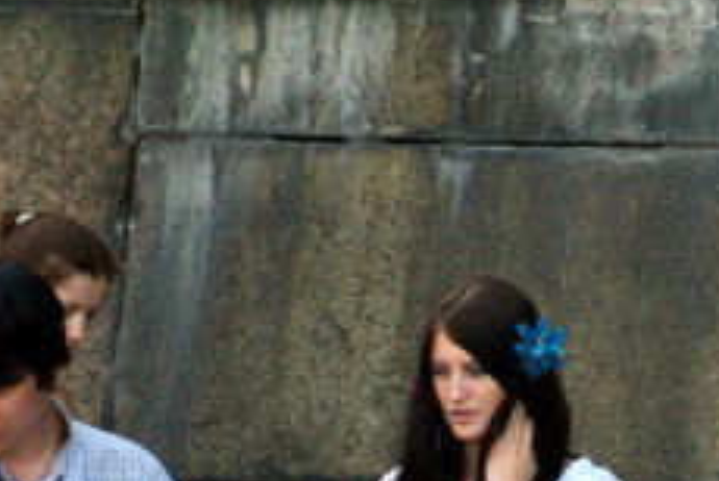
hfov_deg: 2.5
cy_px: 740
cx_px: 697
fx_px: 16418
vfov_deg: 1.7
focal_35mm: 821
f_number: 5.6
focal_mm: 140
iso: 400
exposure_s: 1/160
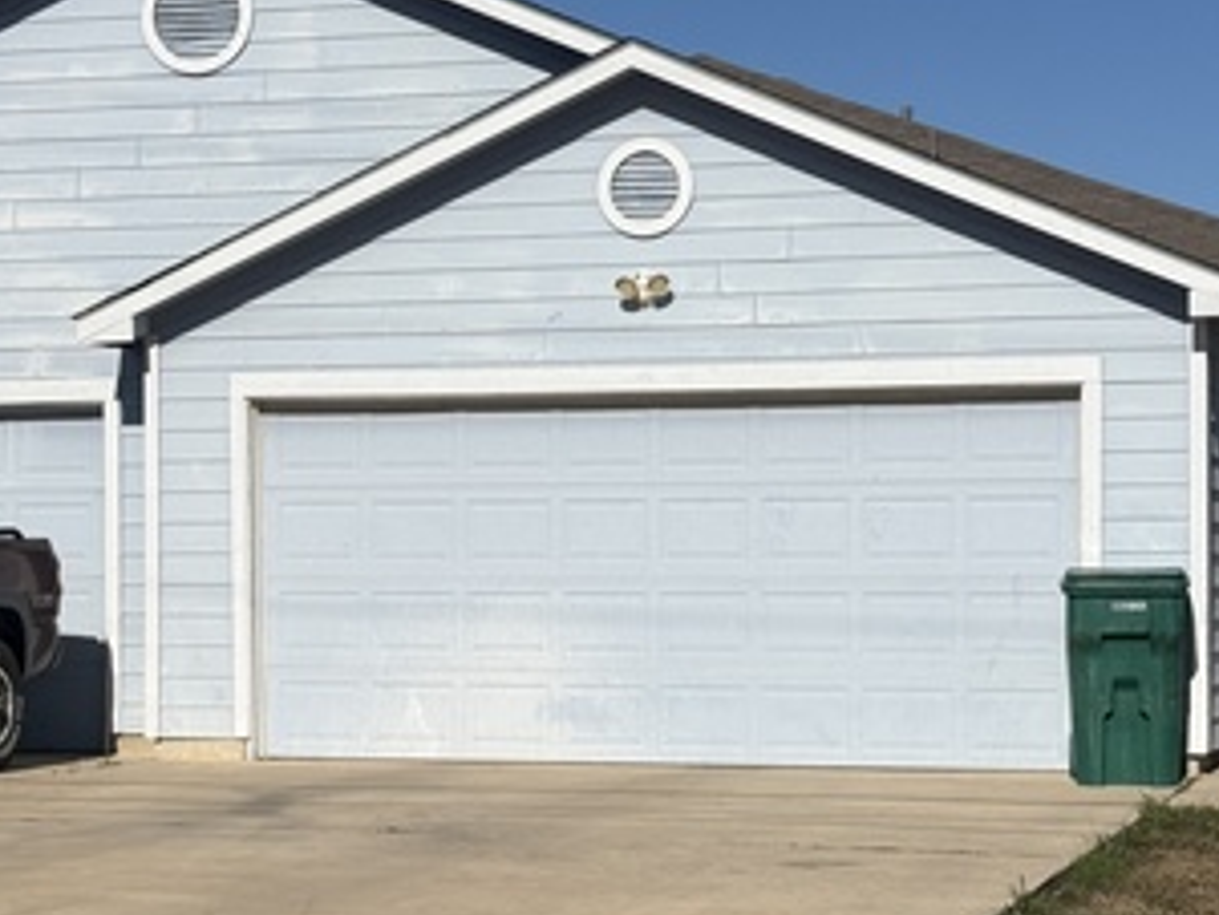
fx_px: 3593
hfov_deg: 19.2
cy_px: 571
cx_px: 441
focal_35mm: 102
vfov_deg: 14.5
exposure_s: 1/11364
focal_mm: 6.76
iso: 50
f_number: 1.78
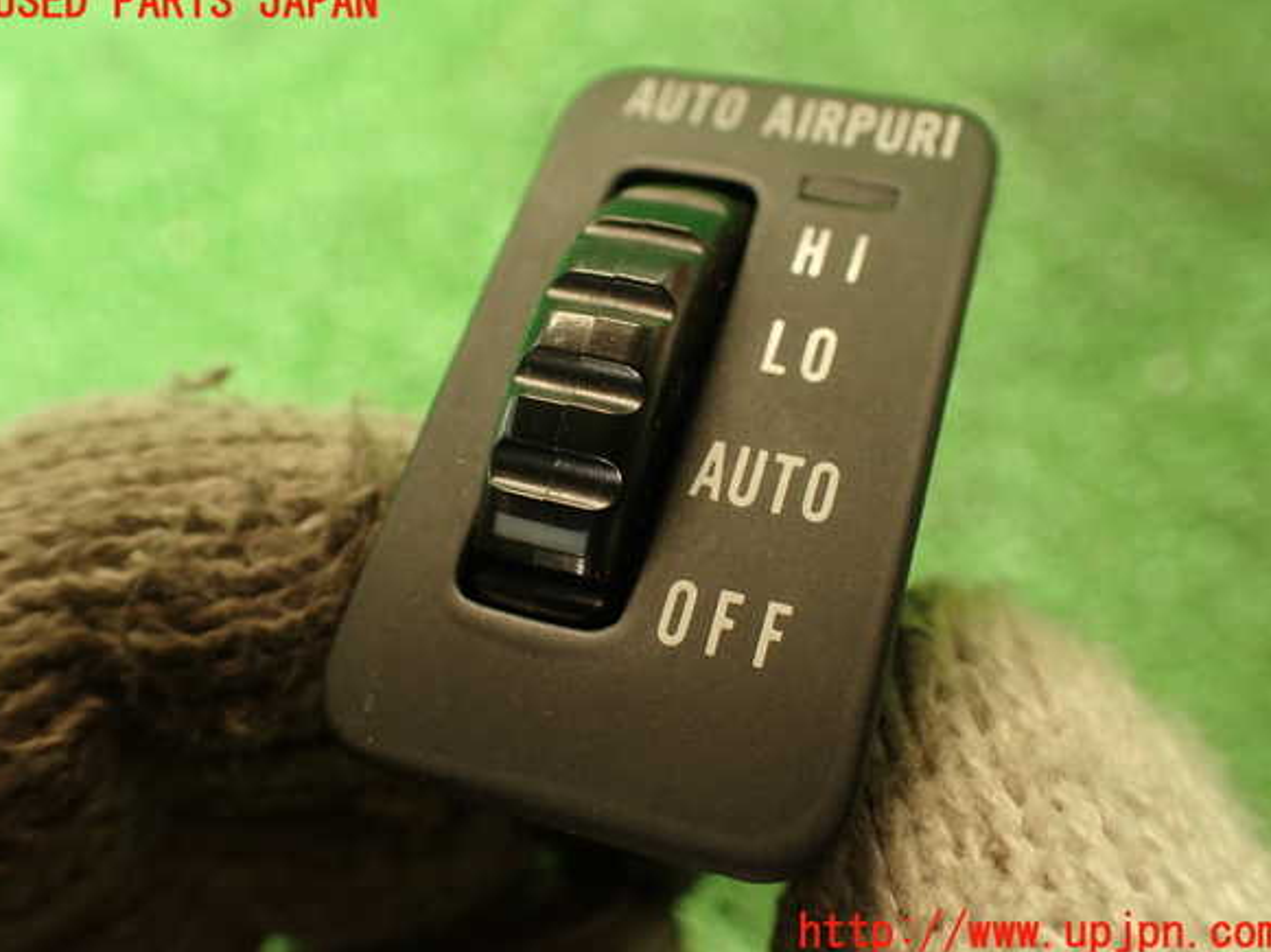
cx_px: 637
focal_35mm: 31
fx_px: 1138
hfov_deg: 58.4
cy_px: 468
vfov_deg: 45.4
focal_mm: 5.4
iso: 200
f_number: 2.3
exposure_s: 1/40
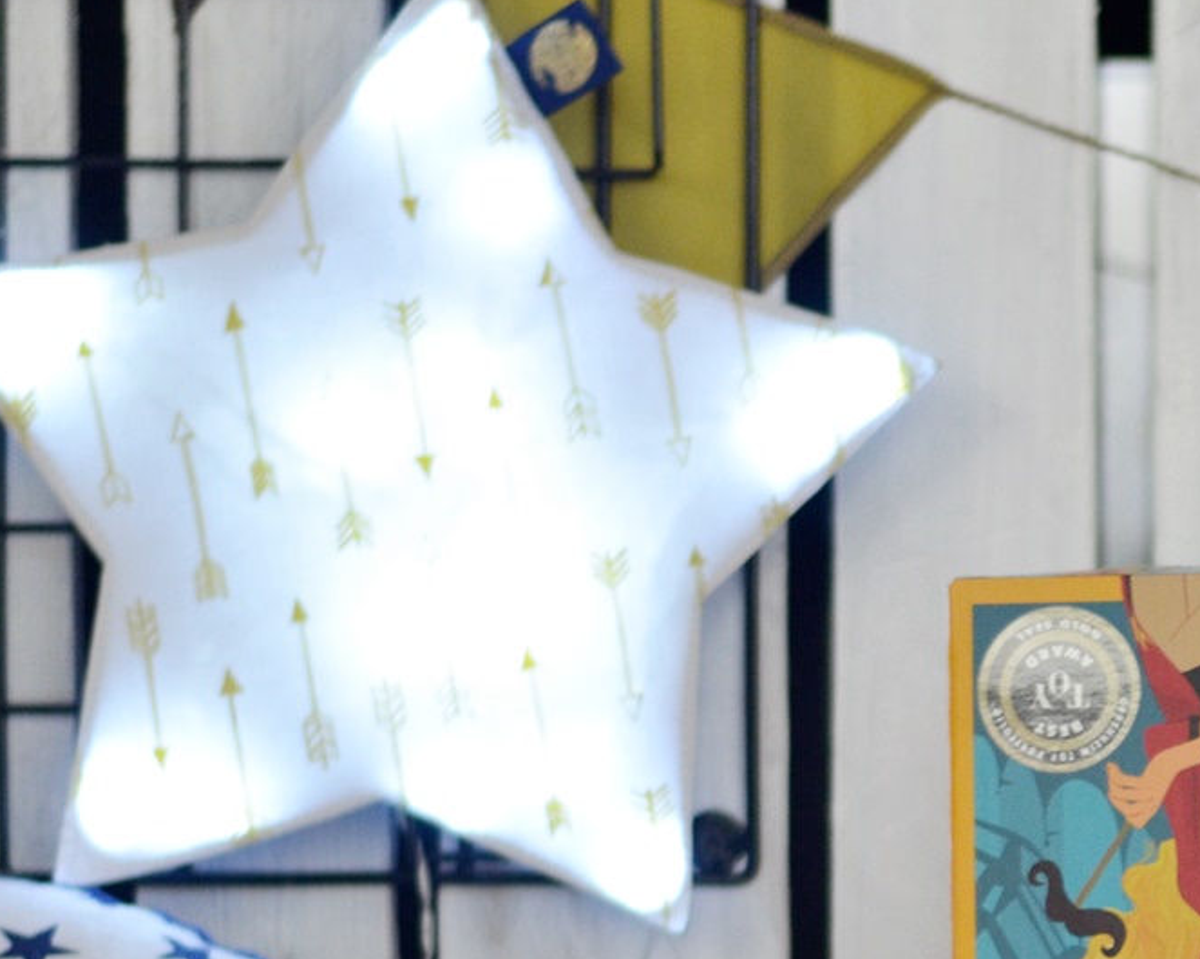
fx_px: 7527
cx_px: 1571
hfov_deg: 9.0
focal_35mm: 212
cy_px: 1121
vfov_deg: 7.2
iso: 640
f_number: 1.8
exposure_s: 1/125
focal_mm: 50
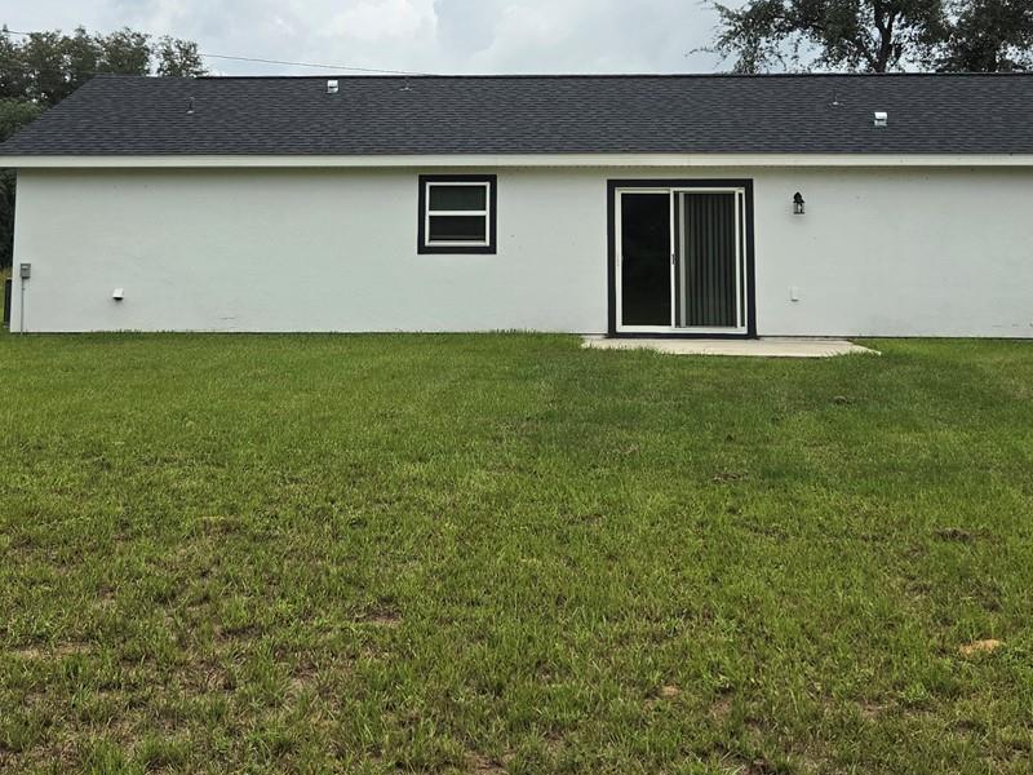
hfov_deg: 41.2
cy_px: 132
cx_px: 516
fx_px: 1373
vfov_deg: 30.6
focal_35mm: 46
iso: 80
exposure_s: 1/6615
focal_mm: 5.4
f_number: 1.8
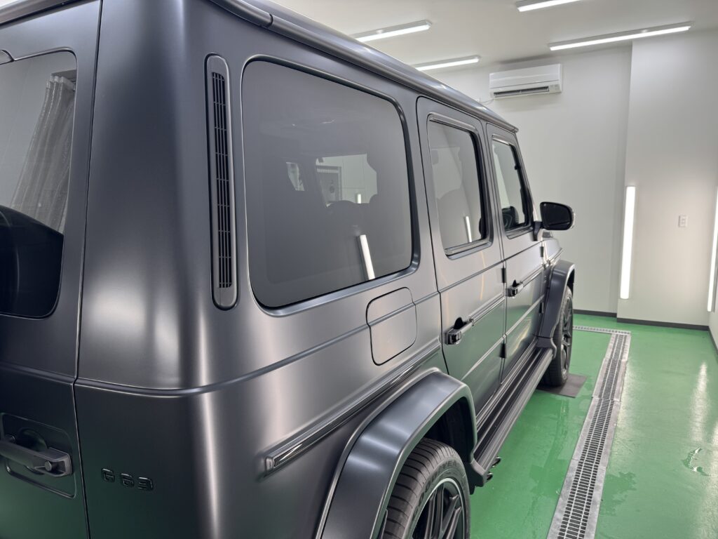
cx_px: 359
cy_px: 270
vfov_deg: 56.8
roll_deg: +1.4
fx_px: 498
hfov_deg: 71.6
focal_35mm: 24
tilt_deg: -9.7
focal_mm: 6.76
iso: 64
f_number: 1.78
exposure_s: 1/121
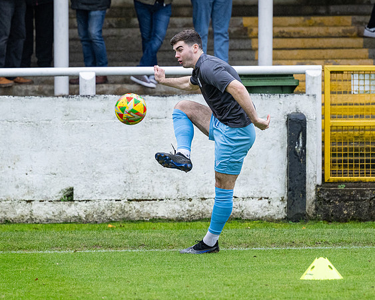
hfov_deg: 5.9
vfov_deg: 4.7
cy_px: 149
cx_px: 166
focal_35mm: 328
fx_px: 3639
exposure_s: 1/1000
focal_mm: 145
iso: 1000
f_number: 2.8
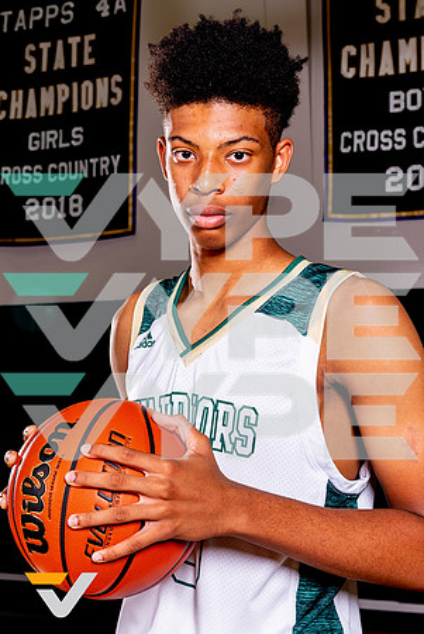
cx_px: 209
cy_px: 317
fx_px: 1011
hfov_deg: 23.7
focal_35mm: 57
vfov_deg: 34.8
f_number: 8
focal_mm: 38
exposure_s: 1/60
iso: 200
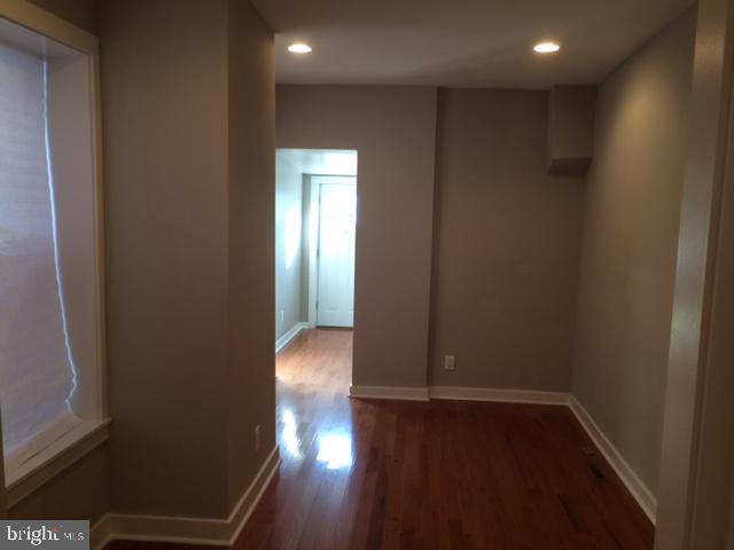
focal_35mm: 29
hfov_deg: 61.7
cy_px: 275
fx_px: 615
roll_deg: -2.7
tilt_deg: -7.3
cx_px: 367
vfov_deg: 48.2
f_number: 2.2
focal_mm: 4.15
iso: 64
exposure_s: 1/30
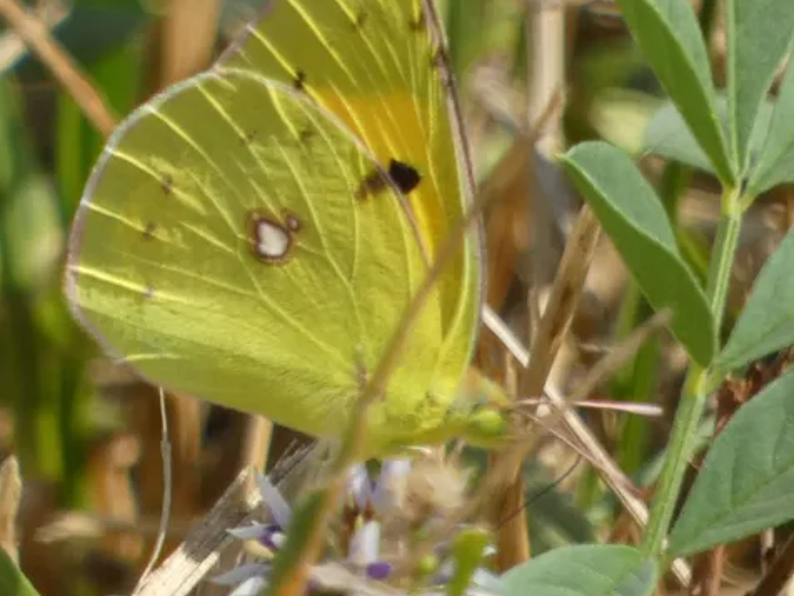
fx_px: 37021
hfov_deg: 1.2
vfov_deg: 0.9
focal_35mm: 1614
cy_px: 214
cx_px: 414
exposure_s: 1/160
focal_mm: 215
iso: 80
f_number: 5.9
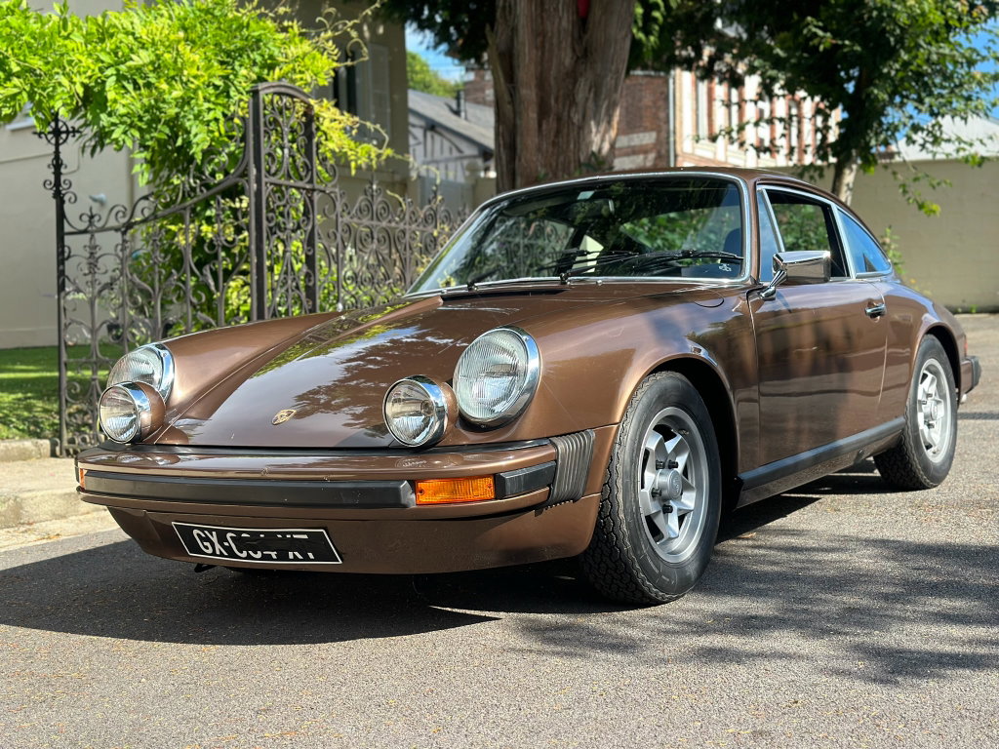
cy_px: 374
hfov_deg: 39.7
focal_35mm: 48
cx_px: 500
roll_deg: +1.0
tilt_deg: -1.9
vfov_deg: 30.3
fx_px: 1385
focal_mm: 6.86
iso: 80
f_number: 1.78
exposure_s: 1/1848
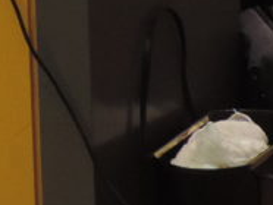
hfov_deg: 8.2
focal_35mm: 220
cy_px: -335
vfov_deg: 6.4
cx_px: -401
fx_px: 1737
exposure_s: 1/40
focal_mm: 7.1
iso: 400
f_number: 3.3
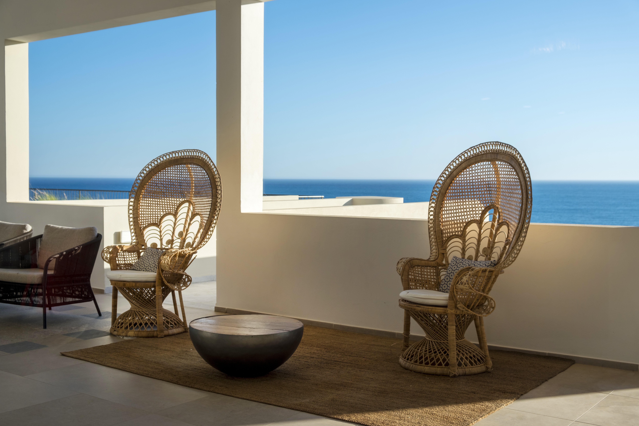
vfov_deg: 31.9
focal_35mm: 42
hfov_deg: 46.4
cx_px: 320
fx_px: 745
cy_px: 213
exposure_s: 1/320
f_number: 4.5
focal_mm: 27.7
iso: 125
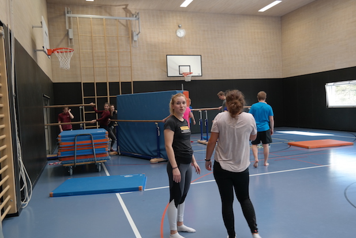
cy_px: 118
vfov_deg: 46.4
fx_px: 277
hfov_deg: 65.4
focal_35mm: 28
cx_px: 182
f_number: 3.5
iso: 200
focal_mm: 18
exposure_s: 1/60
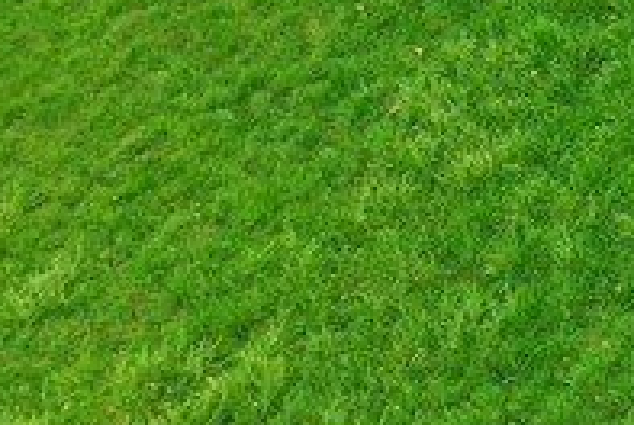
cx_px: 1696
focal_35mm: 154
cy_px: -634
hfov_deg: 10.6
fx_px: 2716
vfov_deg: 8.2
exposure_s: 1/80
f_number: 4
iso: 100
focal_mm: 10.26
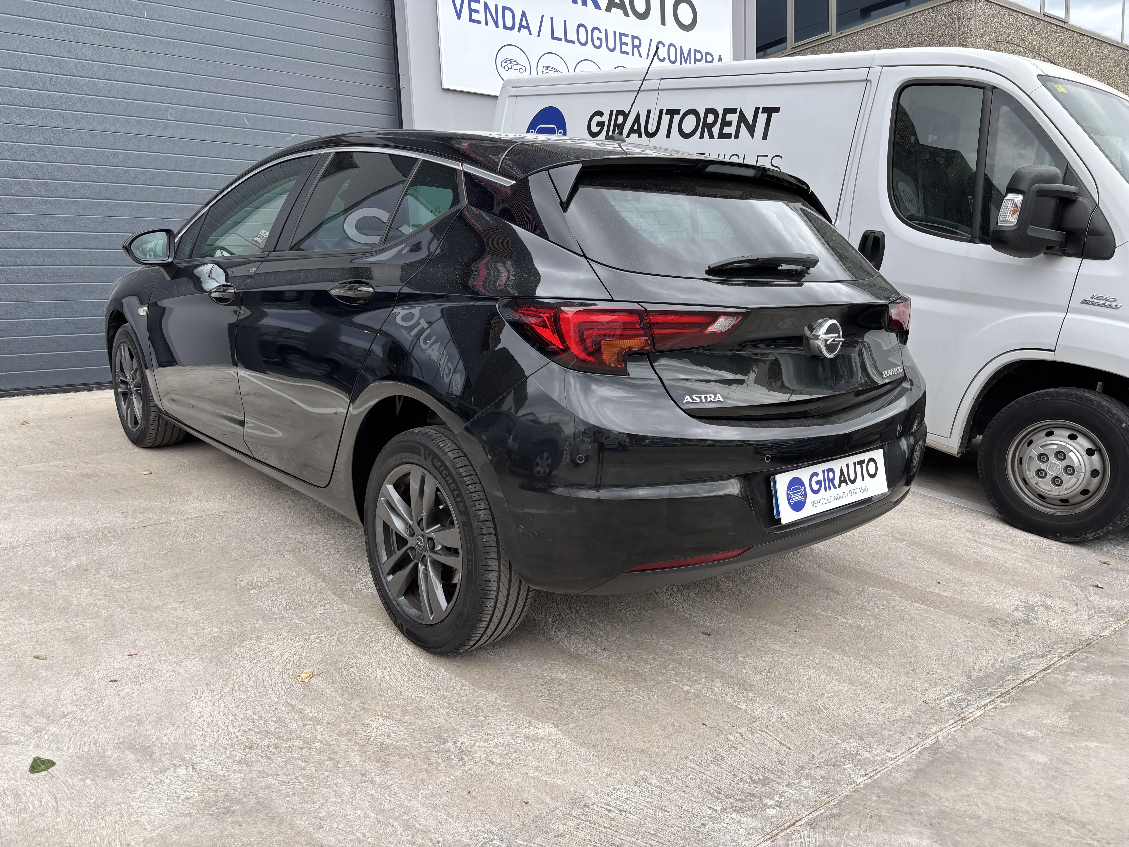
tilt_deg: -7.8
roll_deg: +2.1
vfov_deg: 53.1
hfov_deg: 67.3
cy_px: 424
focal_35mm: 26
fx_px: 848
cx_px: 564
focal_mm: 5.96
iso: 50
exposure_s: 1/559
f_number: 1.6
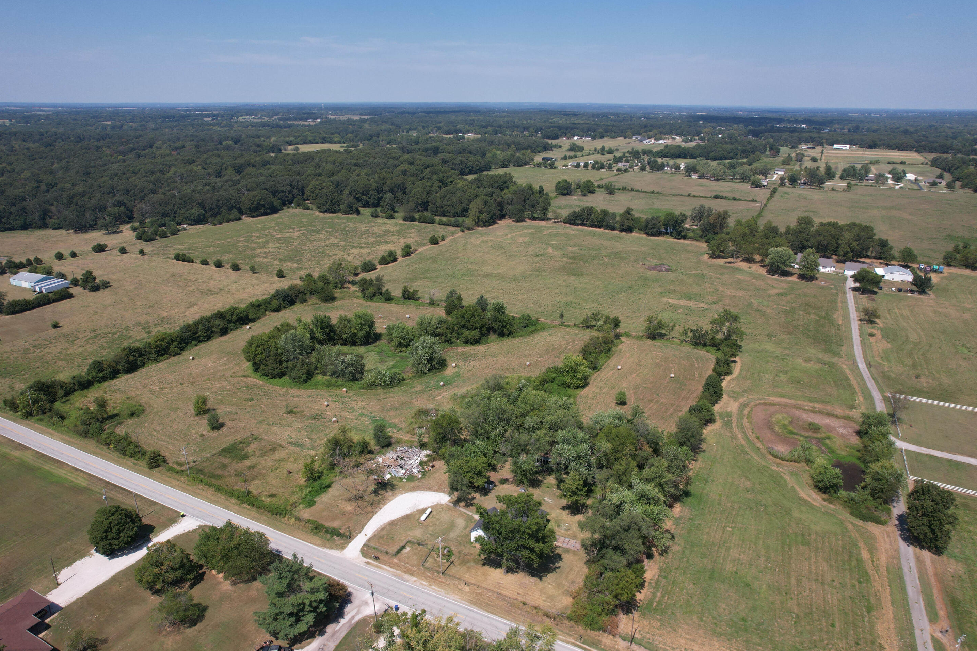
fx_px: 624
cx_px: 469
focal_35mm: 23
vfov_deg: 55.1
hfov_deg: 76.1
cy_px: 328
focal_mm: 8.38
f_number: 2.8
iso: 100
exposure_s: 1/500
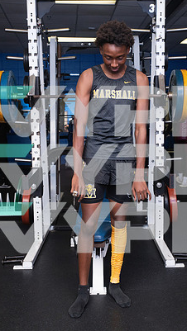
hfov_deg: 25.4
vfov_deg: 43.7
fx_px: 414
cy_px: 170
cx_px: 107
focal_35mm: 47
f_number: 6.3
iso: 500
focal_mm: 40
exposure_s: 1/400
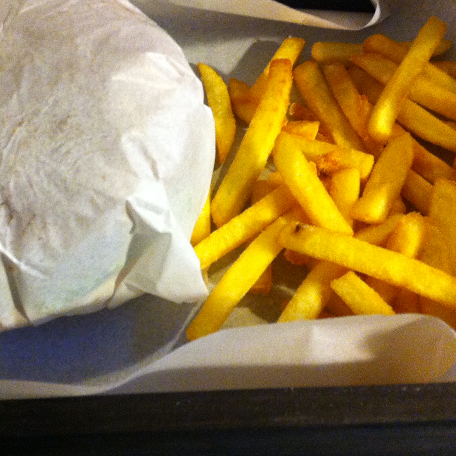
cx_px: 143
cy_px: 187
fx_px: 805
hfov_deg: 31.3
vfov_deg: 31.6
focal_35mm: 54
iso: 400
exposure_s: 1/15
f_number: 2.8
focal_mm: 3.85
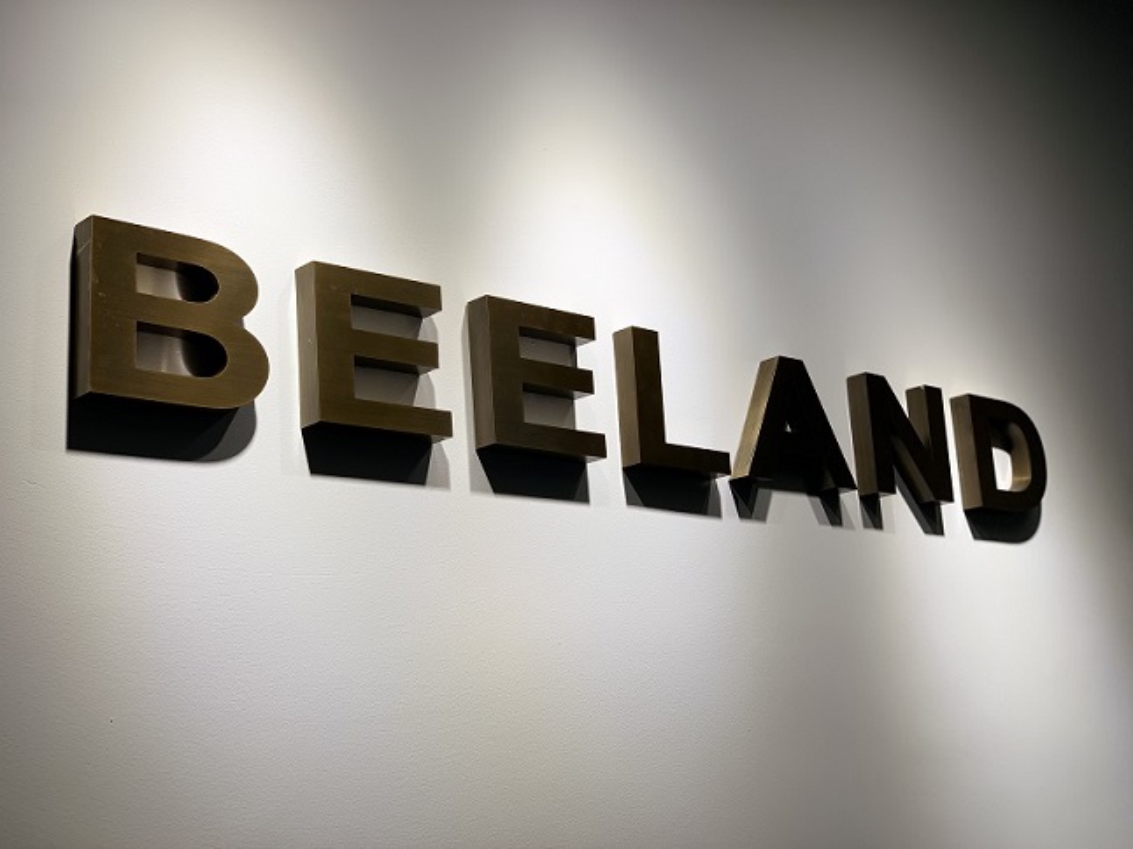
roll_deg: +3.5
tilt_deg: +13.9
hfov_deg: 36.8
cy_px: 424
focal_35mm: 52
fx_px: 1701
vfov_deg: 28.0
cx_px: 566
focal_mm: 6
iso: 16
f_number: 2.4
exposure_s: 1/113
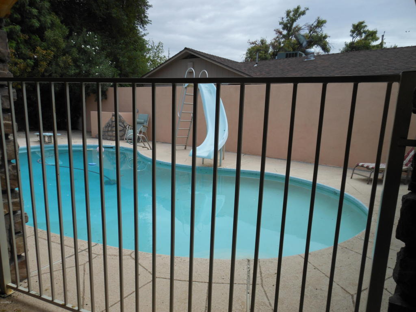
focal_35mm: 25
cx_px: 208
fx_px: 300
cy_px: 156
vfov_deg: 54.9
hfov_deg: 69.4
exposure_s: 1/800
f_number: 3.2
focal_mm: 4.5
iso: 80
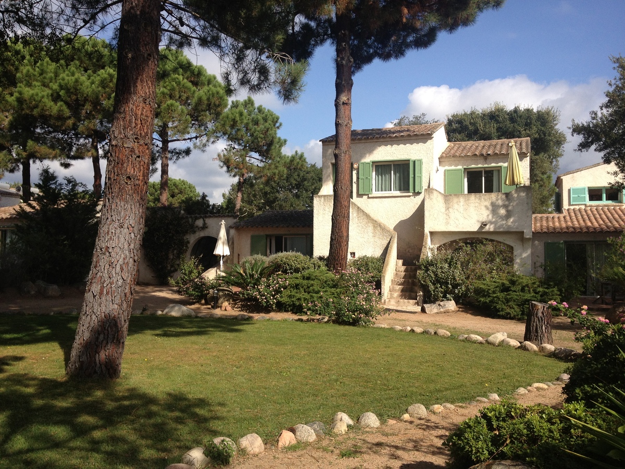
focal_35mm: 35
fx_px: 632
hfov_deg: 52.6
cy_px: 234
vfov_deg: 40.7
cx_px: 312
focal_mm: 4.28
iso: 64
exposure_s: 1/1672
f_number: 2.4
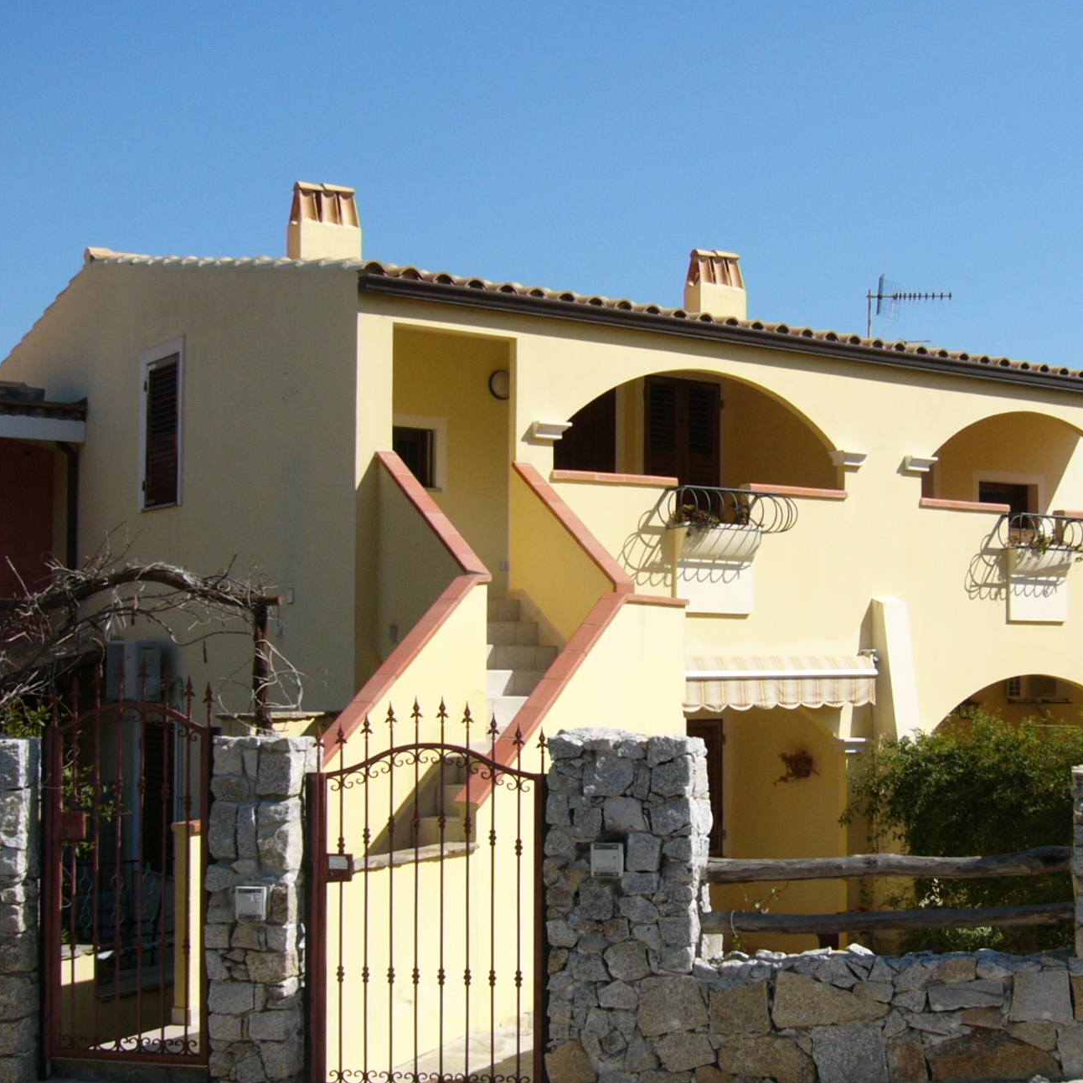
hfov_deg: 34.4
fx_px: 1734
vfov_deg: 34.6
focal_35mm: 49
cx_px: 718
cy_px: 595
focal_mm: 5.8
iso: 50
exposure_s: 1/160
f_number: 8
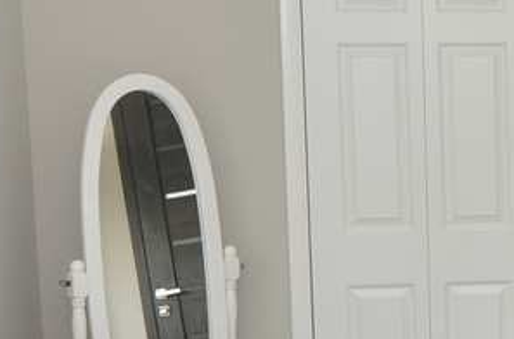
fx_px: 1292
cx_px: 695
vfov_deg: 14.9
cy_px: 228
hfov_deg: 20.3
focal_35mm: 91
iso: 280
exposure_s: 1/60
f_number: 4
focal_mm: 11
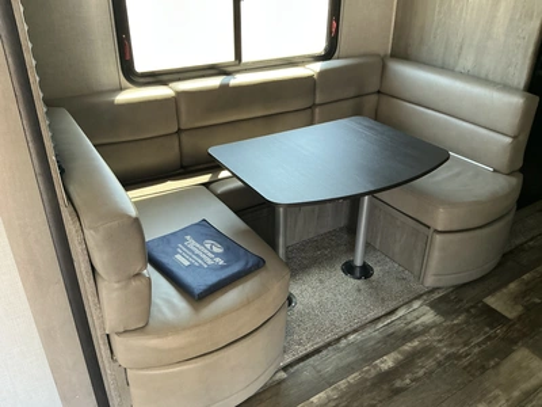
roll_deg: +1.7
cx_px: 271
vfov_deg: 49.7
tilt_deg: -28.5
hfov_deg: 63.4
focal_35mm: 28
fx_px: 438
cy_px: 204
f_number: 1.8
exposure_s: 1/60
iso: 100
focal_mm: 3
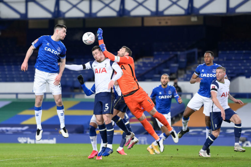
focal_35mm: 180
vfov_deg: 7.6
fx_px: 1255
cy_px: 84
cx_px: 126
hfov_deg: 11.4
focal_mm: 180
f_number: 2.8
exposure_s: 1/1000
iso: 1600
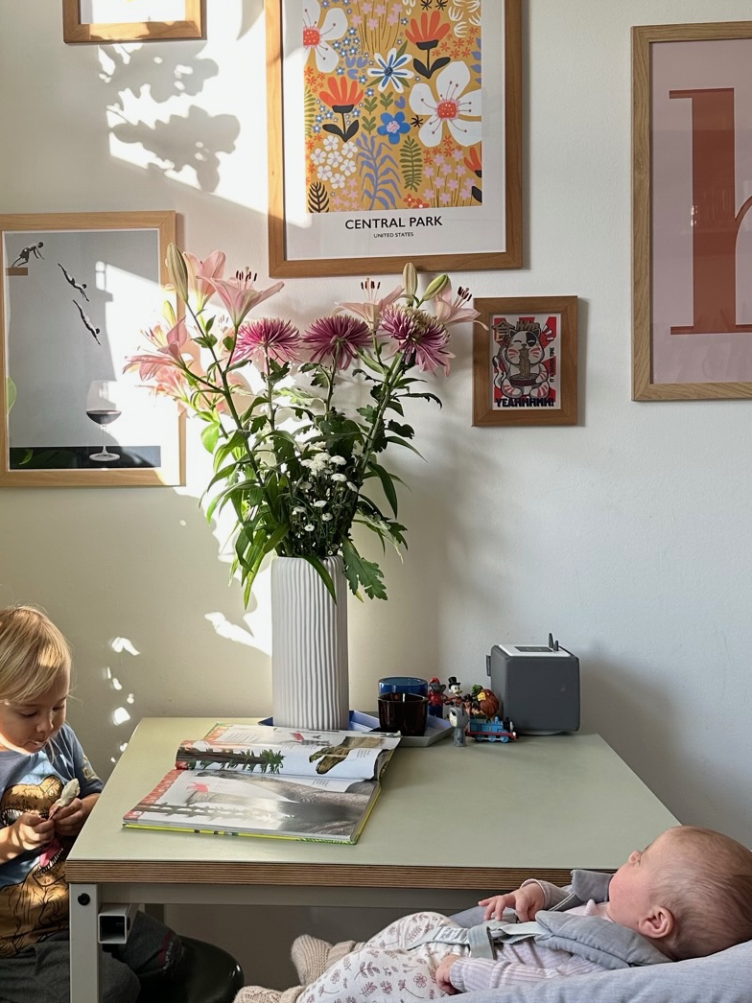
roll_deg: +1.2
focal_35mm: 47
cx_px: 197
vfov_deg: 40.4
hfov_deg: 30.4
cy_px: 453
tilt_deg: -1.4
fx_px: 1362
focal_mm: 6.86
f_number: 1.78
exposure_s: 1/221
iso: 64
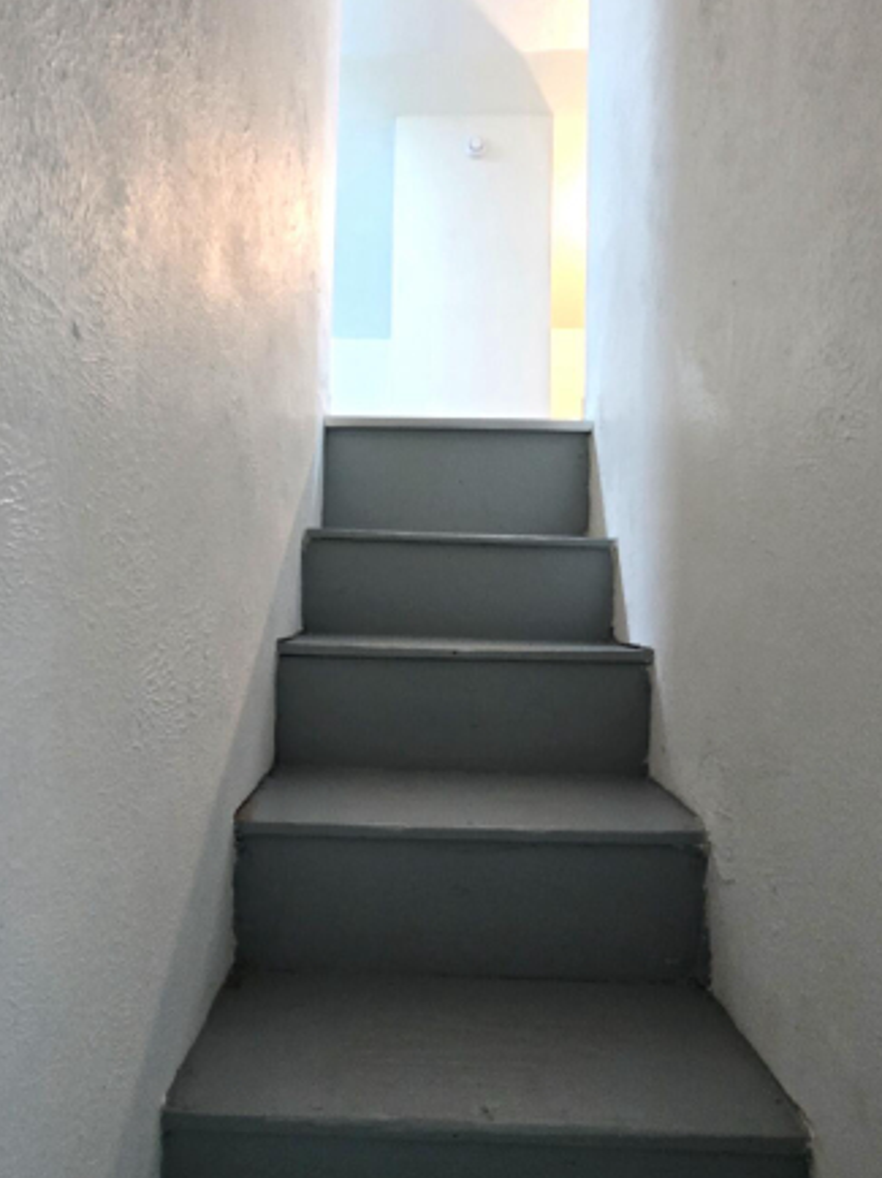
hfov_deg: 65.6
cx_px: 383
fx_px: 680
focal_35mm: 20
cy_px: 590
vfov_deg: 81.8
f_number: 2.2
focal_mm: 2.2
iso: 400
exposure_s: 1/60
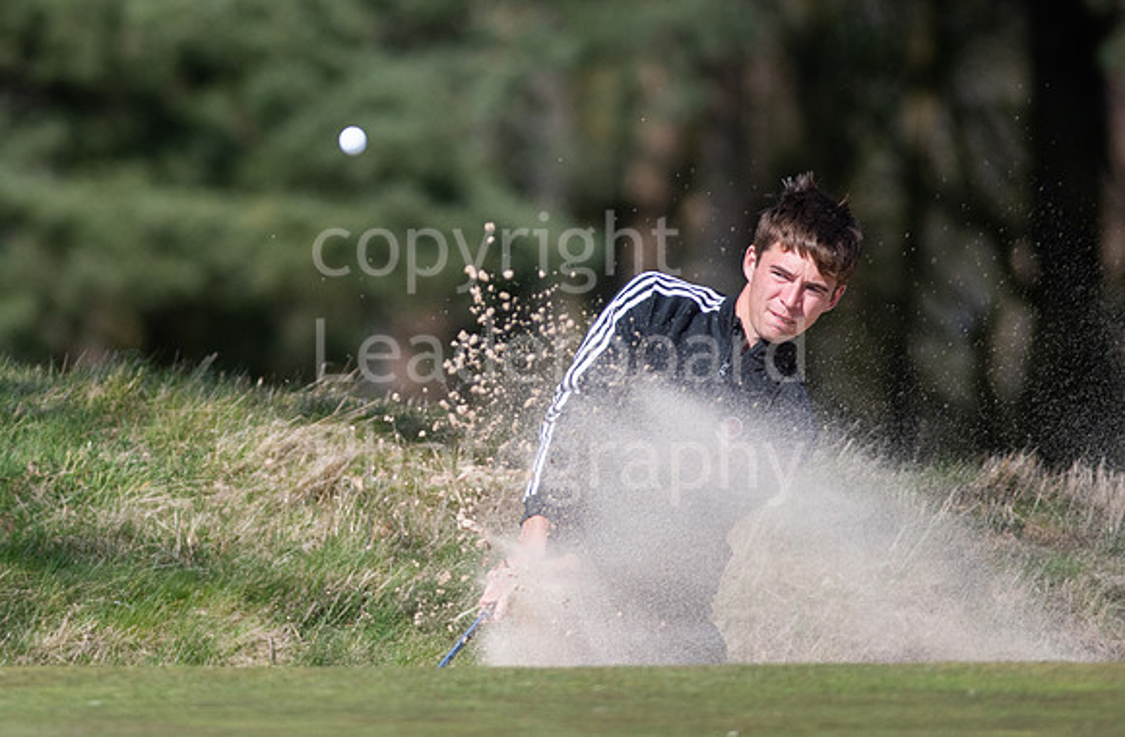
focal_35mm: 639
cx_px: 330
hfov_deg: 3.2
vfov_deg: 2.1
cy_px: 238
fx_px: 19866
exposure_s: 1/5000
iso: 400
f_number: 4
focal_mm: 300
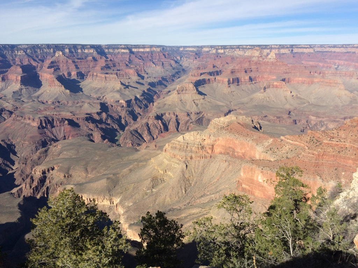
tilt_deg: -16.4
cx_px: 179
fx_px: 300
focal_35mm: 29
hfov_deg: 61.7
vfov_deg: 48.2
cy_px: 134
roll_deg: +0.6
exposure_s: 1/2933
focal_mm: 4.15
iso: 32
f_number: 2.2
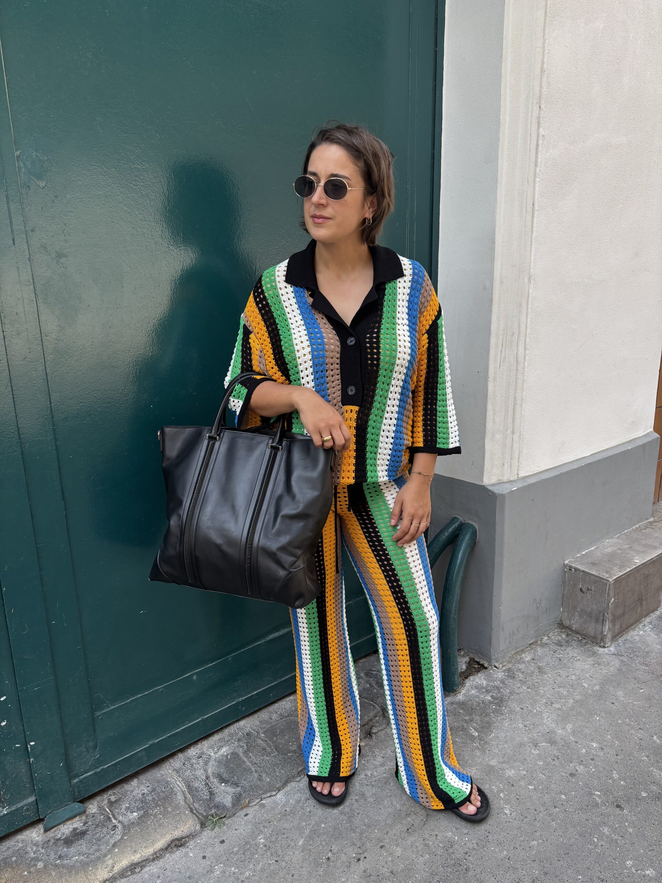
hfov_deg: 53.1
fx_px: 663
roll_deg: +1.1
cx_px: 331
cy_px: 442
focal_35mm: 26
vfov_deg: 67.3
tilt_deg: -15.3
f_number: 1.6
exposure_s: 1/394
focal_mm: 5.96
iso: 50
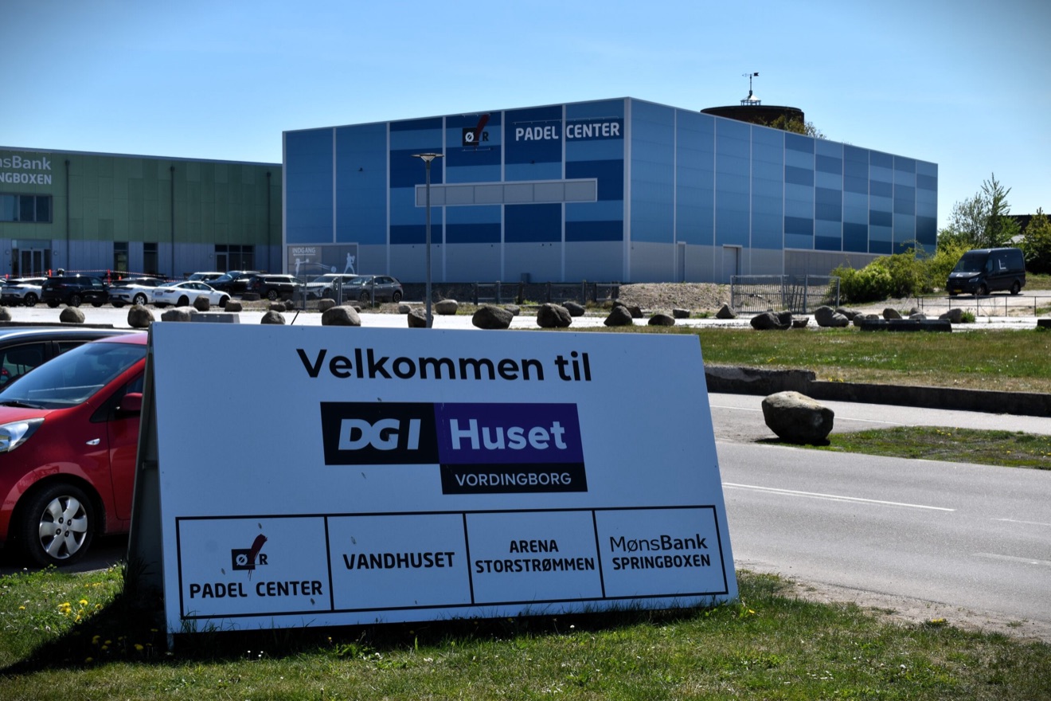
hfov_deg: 35.1
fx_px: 1664
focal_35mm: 57
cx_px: 526
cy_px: 350
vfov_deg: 23.8
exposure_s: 1/400
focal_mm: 38
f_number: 10
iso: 200
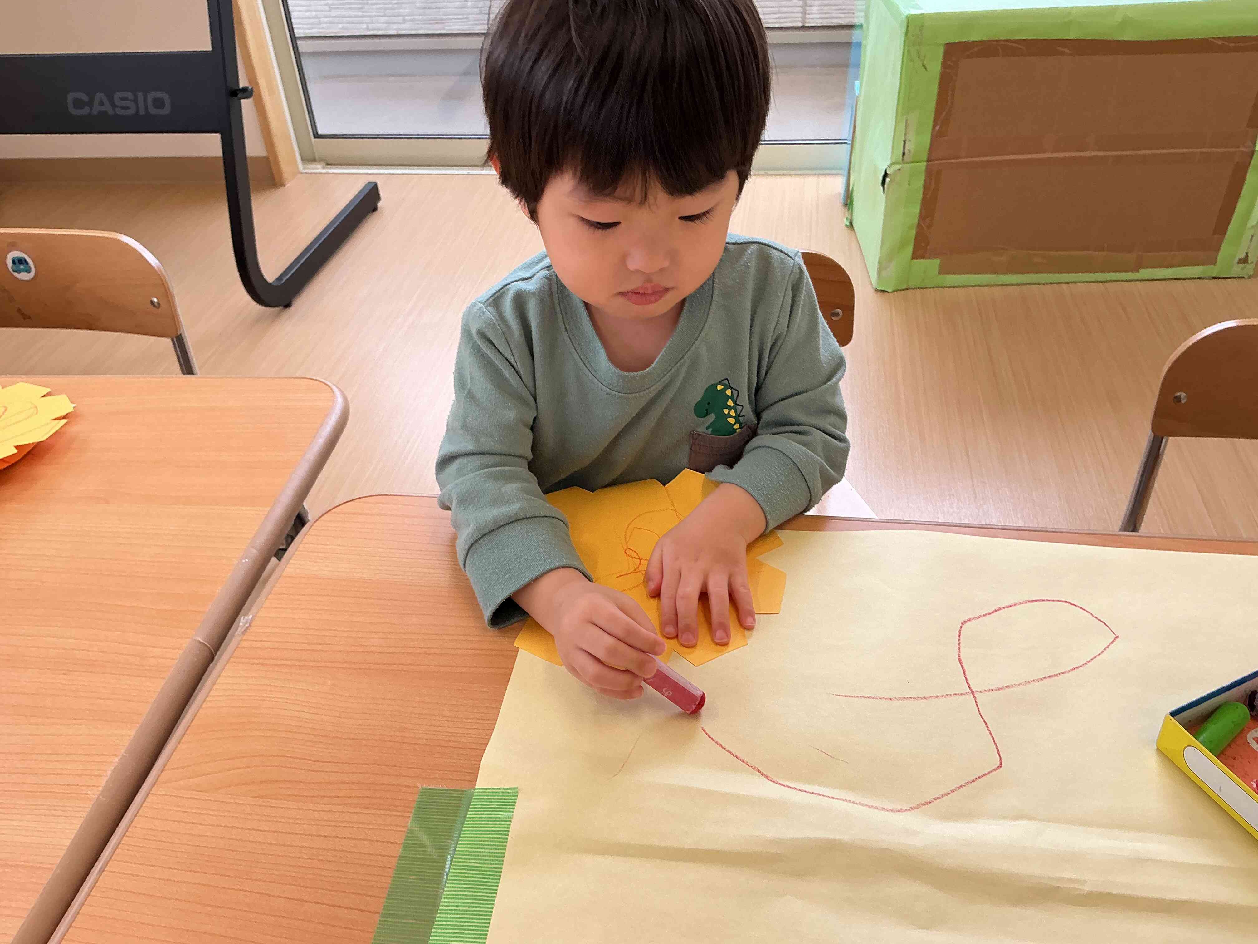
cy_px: 472
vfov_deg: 48.2
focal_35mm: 29
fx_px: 1054
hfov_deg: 61.7
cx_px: 629
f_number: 1.8
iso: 25
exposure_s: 1/120
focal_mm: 3
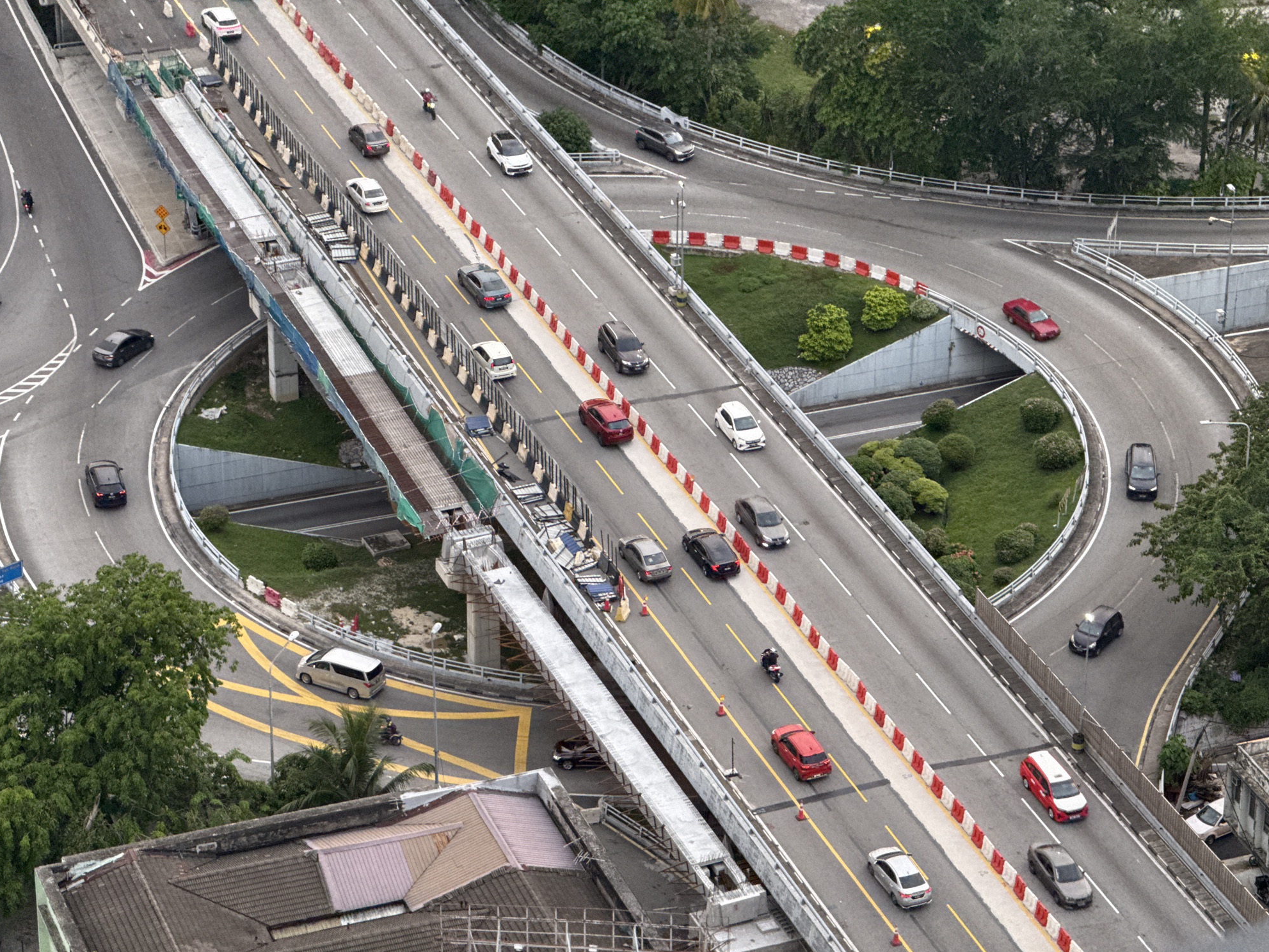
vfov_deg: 12.3
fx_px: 4437
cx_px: 638
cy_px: 477
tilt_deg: -29.6
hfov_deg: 16.3
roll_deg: -0.9
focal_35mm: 121
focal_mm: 15.66
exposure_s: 1/99
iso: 250
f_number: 2.8
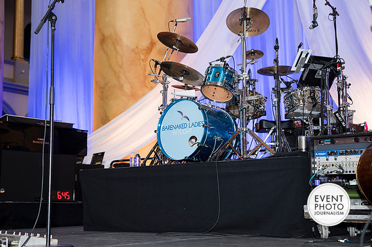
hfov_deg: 34.5
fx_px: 599
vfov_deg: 23.3
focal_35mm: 58
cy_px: 125
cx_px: 186
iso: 800
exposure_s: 1/100
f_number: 4
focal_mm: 56
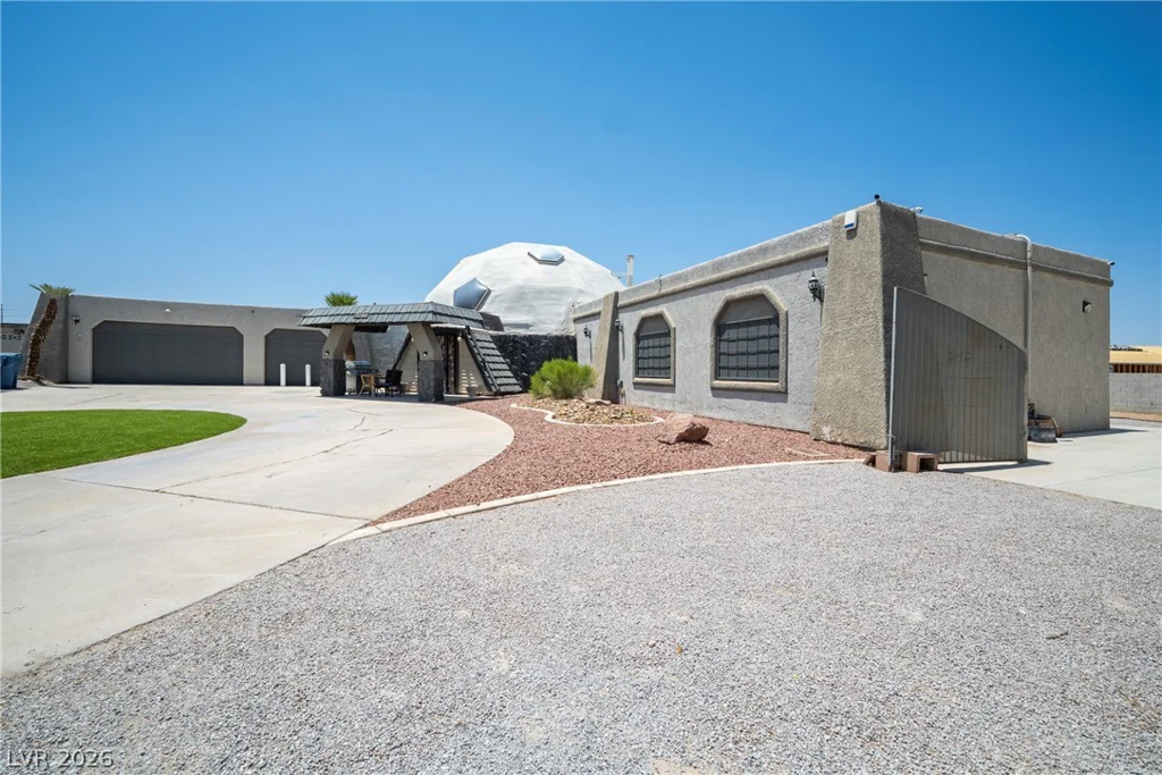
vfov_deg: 81.2
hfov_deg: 104.2
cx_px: 581
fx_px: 452
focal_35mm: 14
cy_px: 388
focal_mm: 14
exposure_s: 1/250
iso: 100
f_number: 9
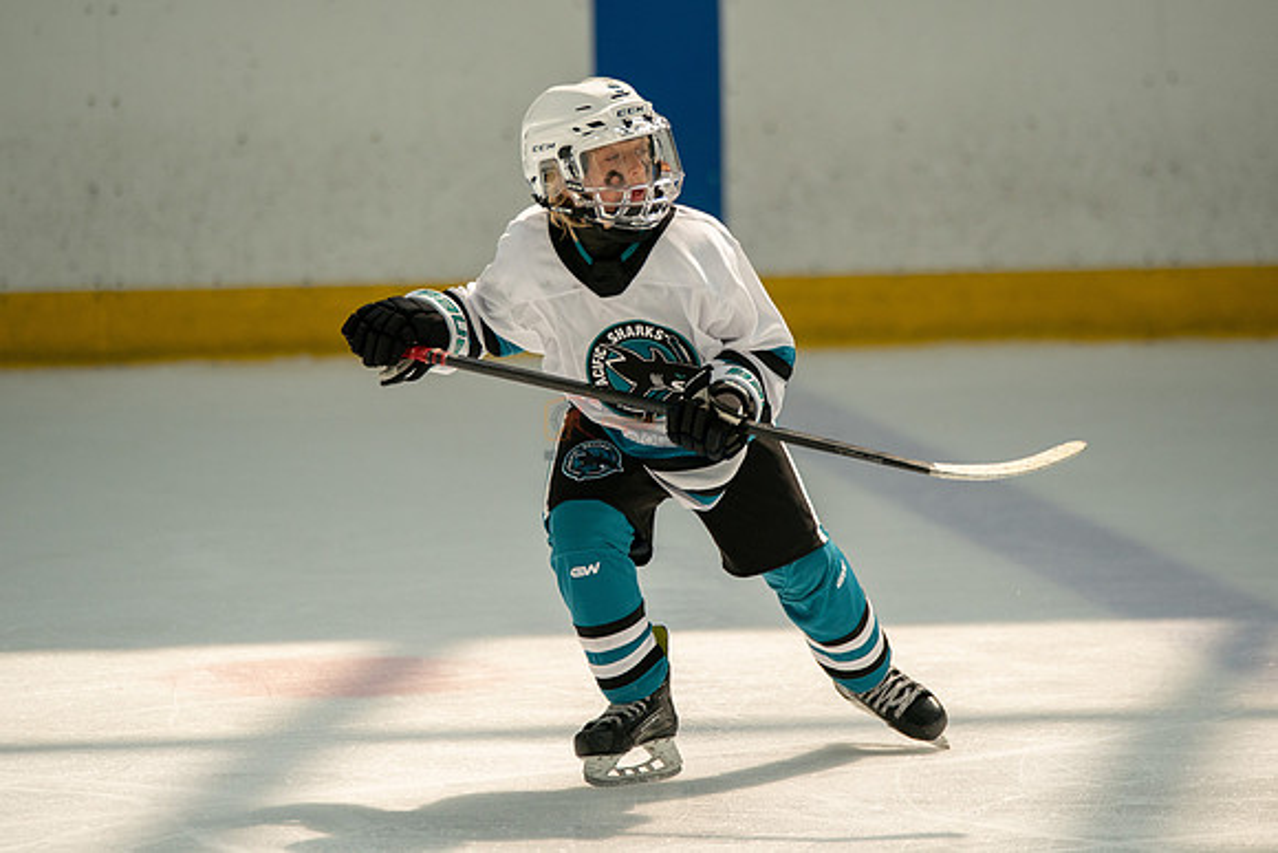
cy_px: 339
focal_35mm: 330
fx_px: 11714
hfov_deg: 6.2
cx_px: 639
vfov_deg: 4.2
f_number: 3.2
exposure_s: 1/5000
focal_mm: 274
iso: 1600
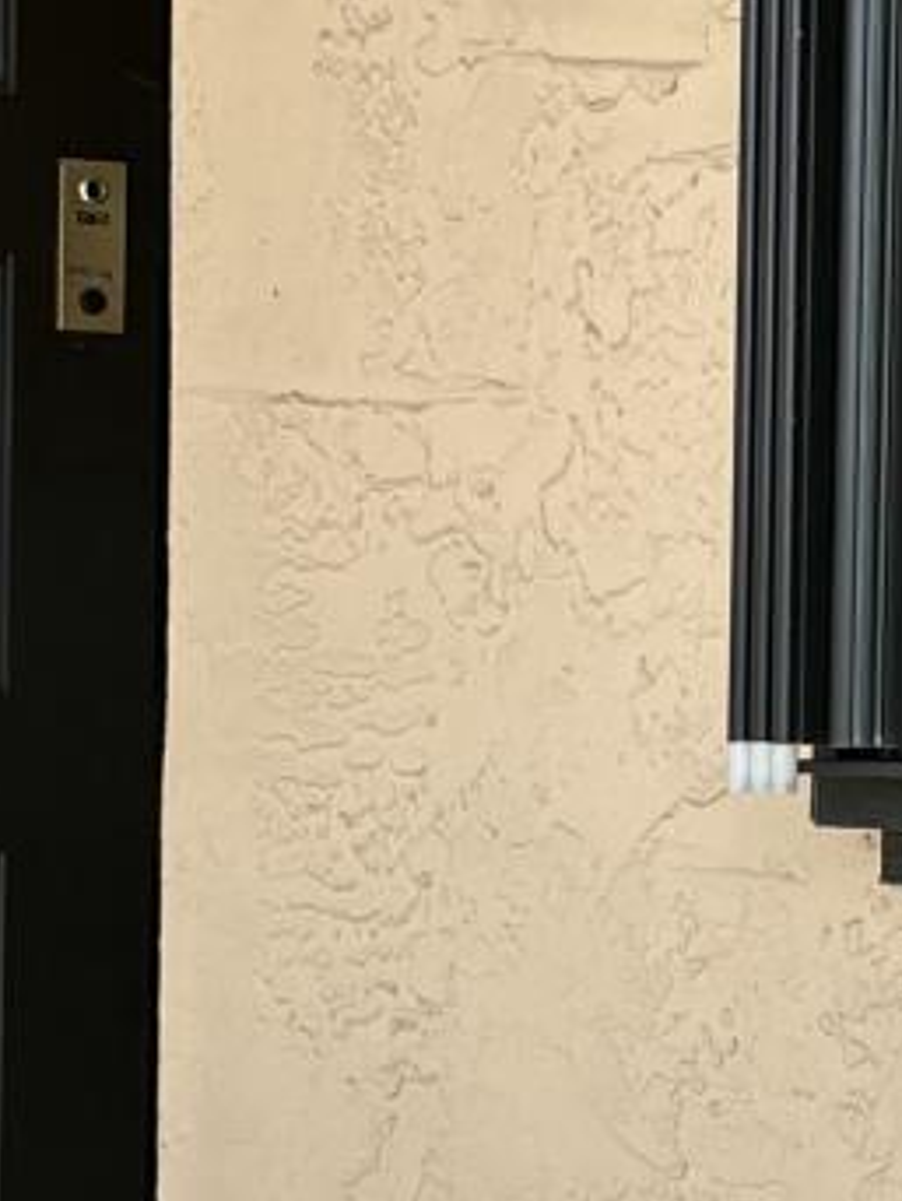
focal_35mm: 152
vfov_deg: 13.0
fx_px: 5274
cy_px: 839
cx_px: 920
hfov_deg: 9.7
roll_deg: -0.6
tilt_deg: -1.3
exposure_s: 1/965
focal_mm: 5.7
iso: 50
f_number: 1.5
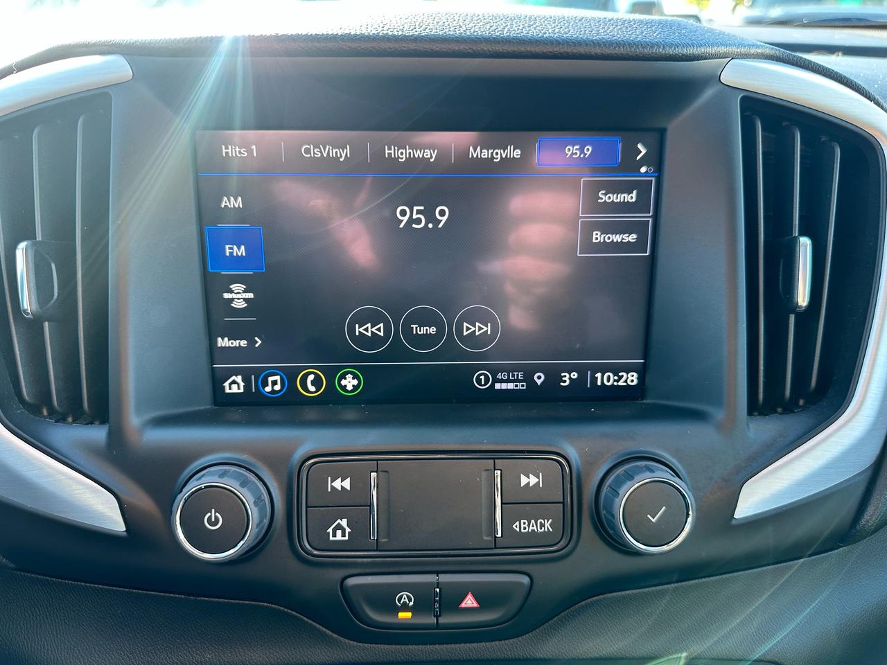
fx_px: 615
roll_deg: -0.9
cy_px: 332
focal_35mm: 24
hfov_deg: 71.6
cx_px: 444
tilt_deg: -25.3
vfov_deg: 56.8
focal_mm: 6.86
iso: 125
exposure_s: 1/105
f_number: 1.78
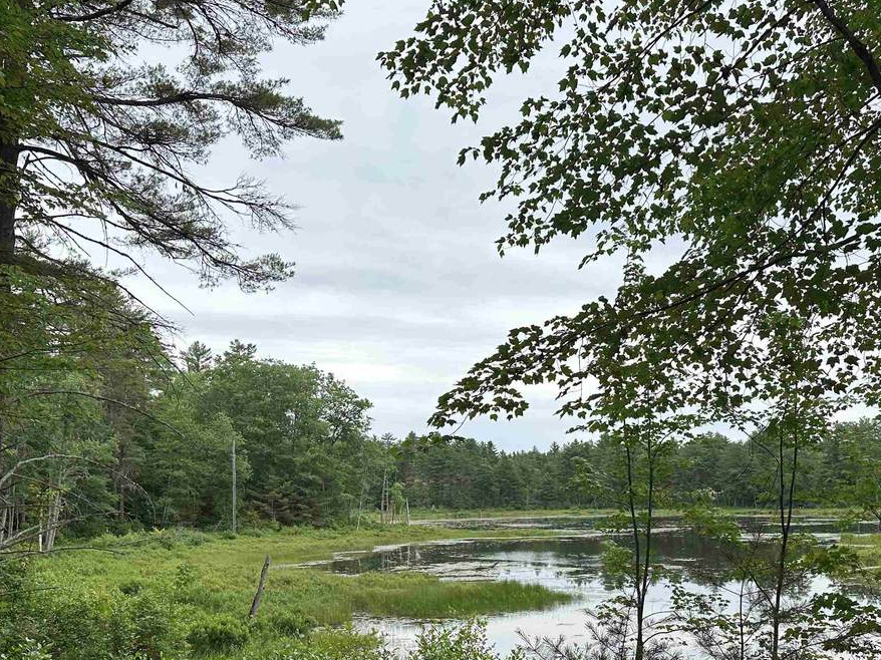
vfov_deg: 40.0
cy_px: 457
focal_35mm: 35
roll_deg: +0.8
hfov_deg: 52.5
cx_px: 502
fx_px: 891
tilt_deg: +3.3
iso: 80
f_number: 1.78
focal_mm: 6.86
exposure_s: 1/2203
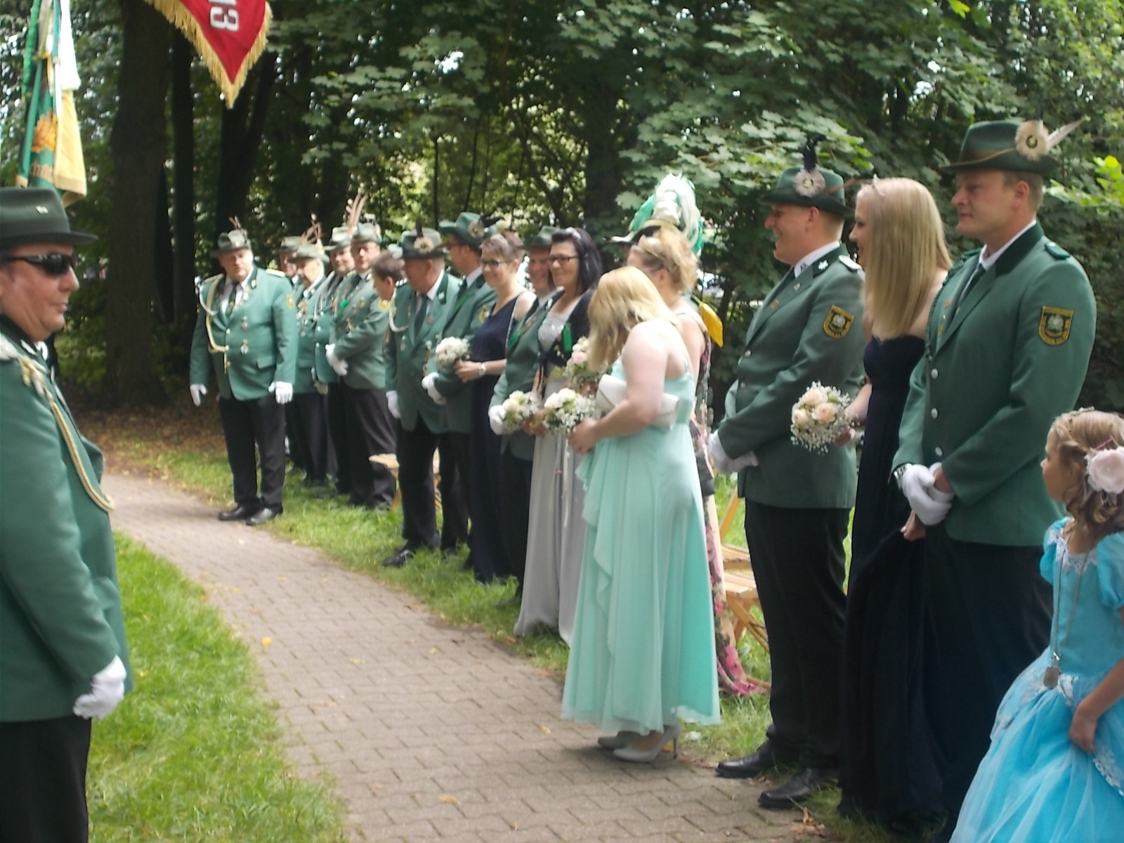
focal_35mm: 58
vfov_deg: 25.2
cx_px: 562
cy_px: 422
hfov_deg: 33.2
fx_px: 1883
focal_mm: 10.3
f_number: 4.9
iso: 80
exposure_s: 1/40
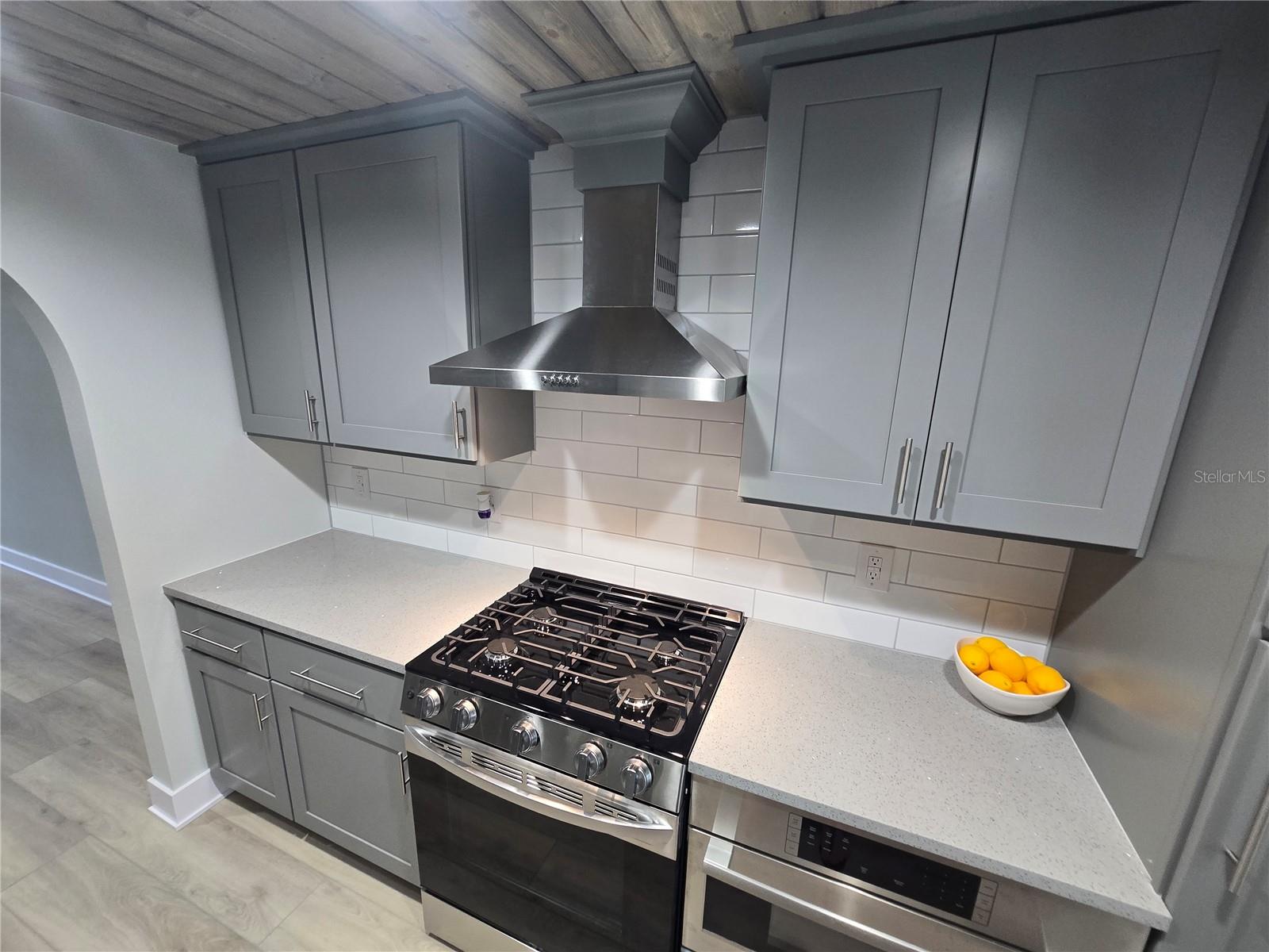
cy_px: 476
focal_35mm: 13
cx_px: 634
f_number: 2.2
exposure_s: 1/60
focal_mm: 2.2
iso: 160
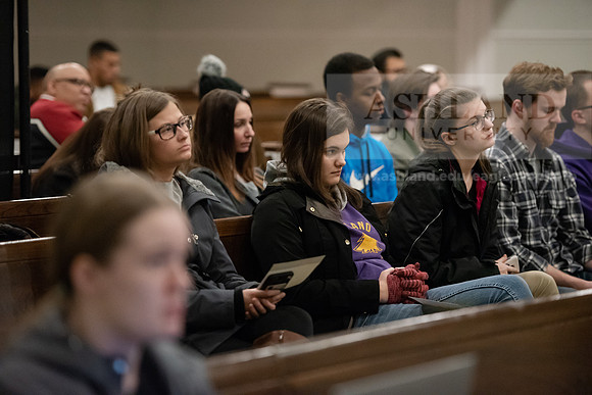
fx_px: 2220
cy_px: 198
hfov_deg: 15.2
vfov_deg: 10.2
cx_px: 296
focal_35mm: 135
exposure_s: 1/200
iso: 10000
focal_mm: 135
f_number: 2.8
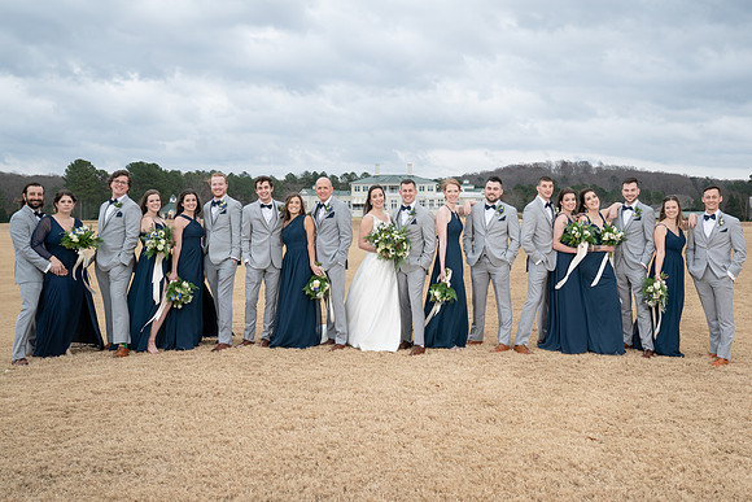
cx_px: 410
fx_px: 733
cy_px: 228
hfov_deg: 54.3
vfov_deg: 37.8
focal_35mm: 35
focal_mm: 32
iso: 200
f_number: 5.6
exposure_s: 1/250
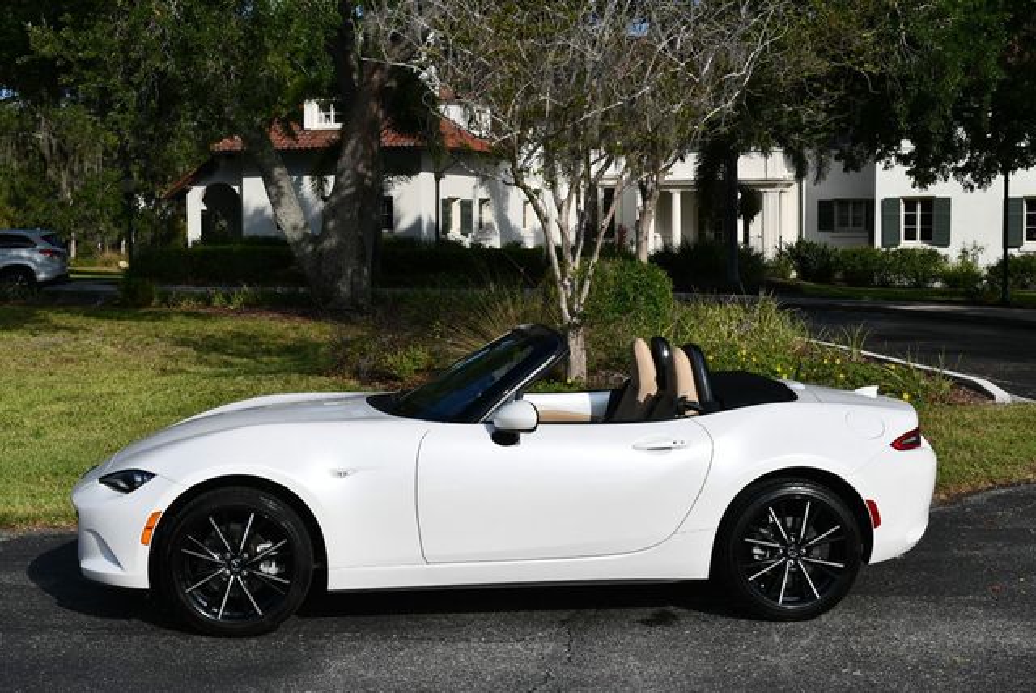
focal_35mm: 56
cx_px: 518
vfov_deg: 24.2
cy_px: 346
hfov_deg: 35.6
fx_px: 1613
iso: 100
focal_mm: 28
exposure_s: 1/320
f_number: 9
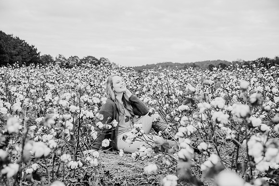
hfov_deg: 39.6
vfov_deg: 27.0
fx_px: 388
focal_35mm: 50
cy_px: 93
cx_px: 140
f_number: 4
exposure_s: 1/640
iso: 400
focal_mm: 50
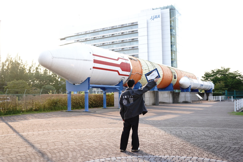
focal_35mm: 36
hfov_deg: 52.9
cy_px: 81
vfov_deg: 36.7
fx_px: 244
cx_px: 122
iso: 100
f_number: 2.8
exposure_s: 1/250
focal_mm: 36.2
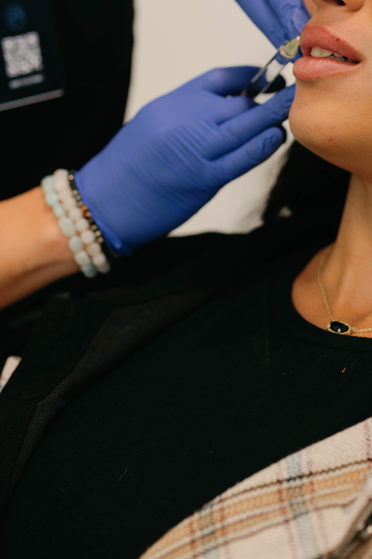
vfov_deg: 26.5
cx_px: 254
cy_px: 66
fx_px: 1148
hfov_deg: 18.3
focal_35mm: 74
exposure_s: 1/100
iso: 125
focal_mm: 35
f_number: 2.2
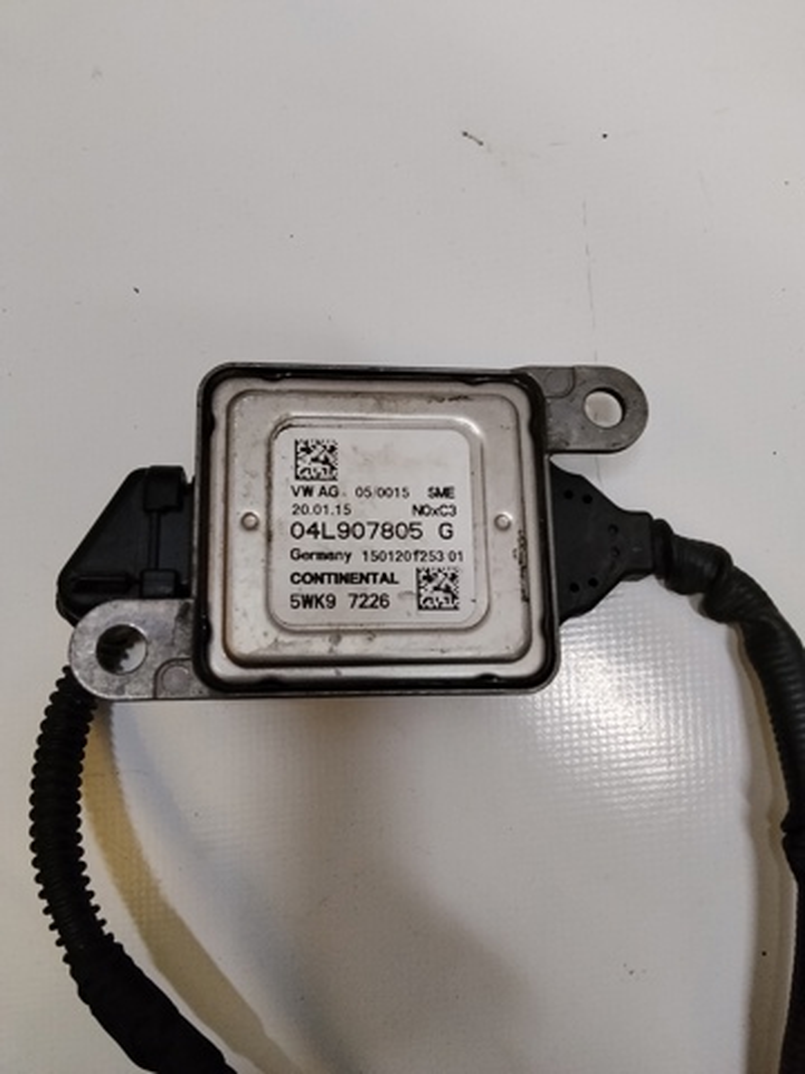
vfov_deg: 61.7
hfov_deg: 48.2
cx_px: 402
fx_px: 899
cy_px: 537
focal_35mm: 29
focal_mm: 3.96
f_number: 1.8
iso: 320
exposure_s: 1/50
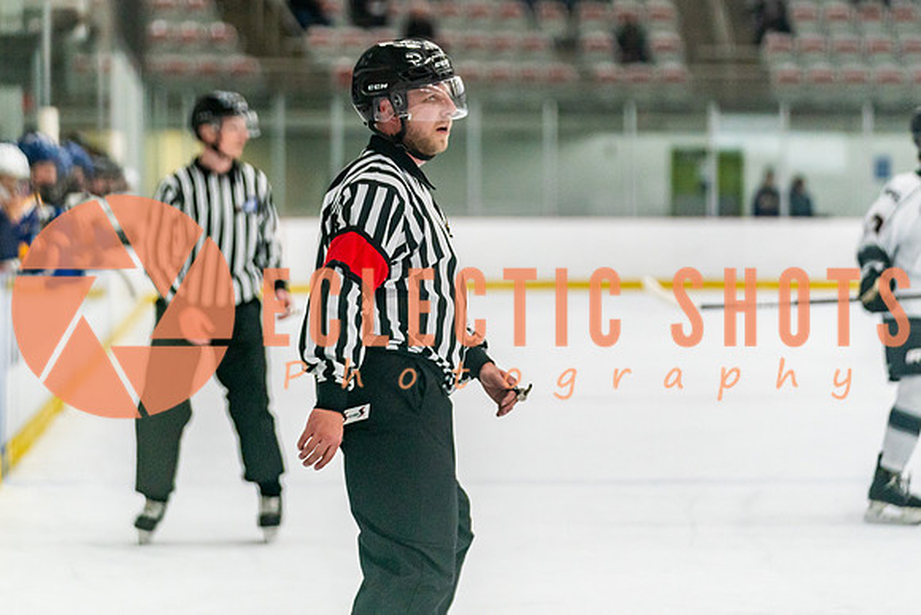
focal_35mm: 149
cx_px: 460
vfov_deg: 9.2
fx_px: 3813
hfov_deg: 13.8
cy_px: 220
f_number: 2.8
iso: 3200
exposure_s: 1/1250
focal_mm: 116
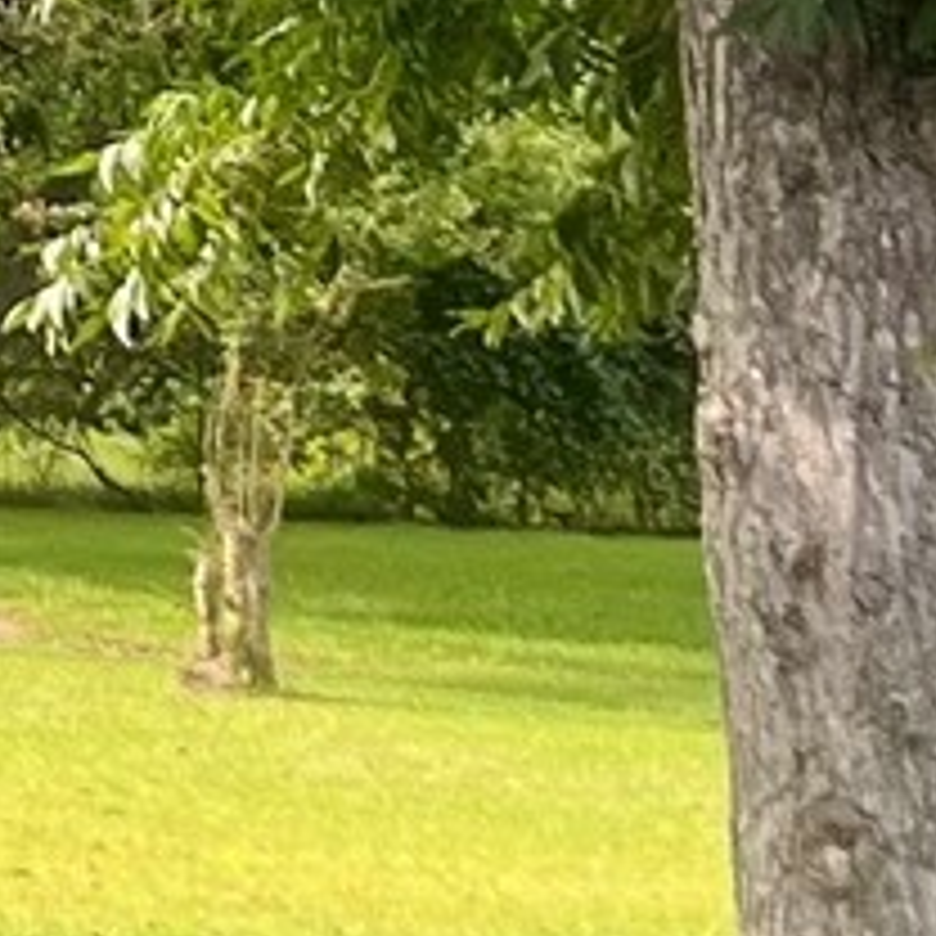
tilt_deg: +5.9
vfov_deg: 7.5
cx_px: -1530
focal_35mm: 226
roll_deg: -3.3
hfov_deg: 7.2
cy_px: -693
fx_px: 6914
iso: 50
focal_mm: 5.7
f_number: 1.5
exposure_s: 1/513
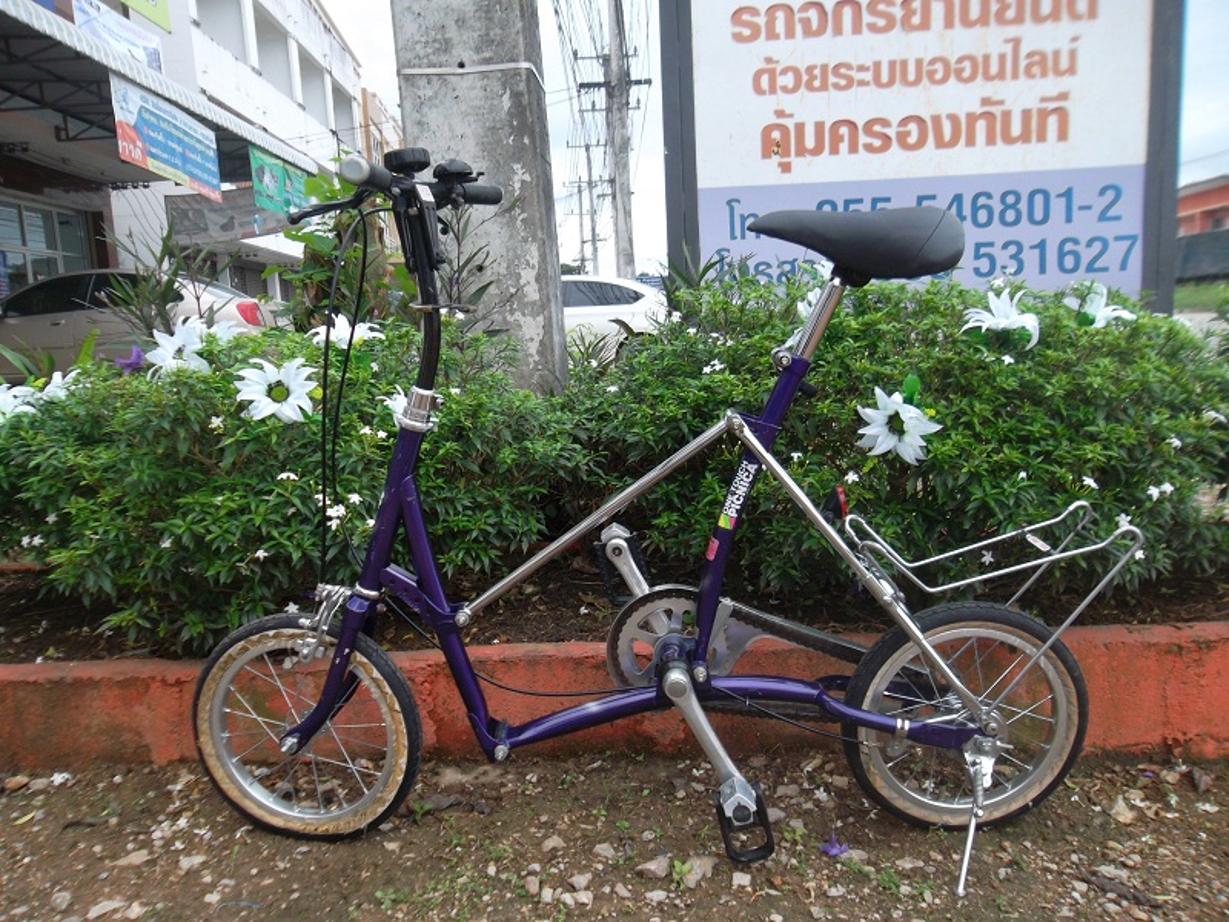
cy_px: 461
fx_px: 959
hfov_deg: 65.3
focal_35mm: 27
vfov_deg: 51.4
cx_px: 614
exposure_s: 1/70
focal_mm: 4.9
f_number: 3.5
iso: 80
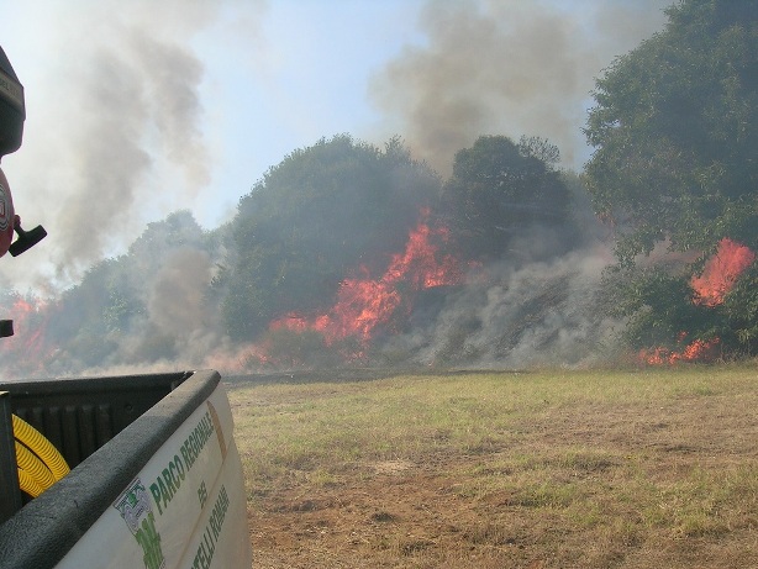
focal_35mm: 35
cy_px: 284
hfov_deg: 52.6
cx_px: 379
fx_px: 767
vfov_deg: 40.7
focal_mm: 5.4
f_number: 4.8
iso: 50
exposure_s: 1/371
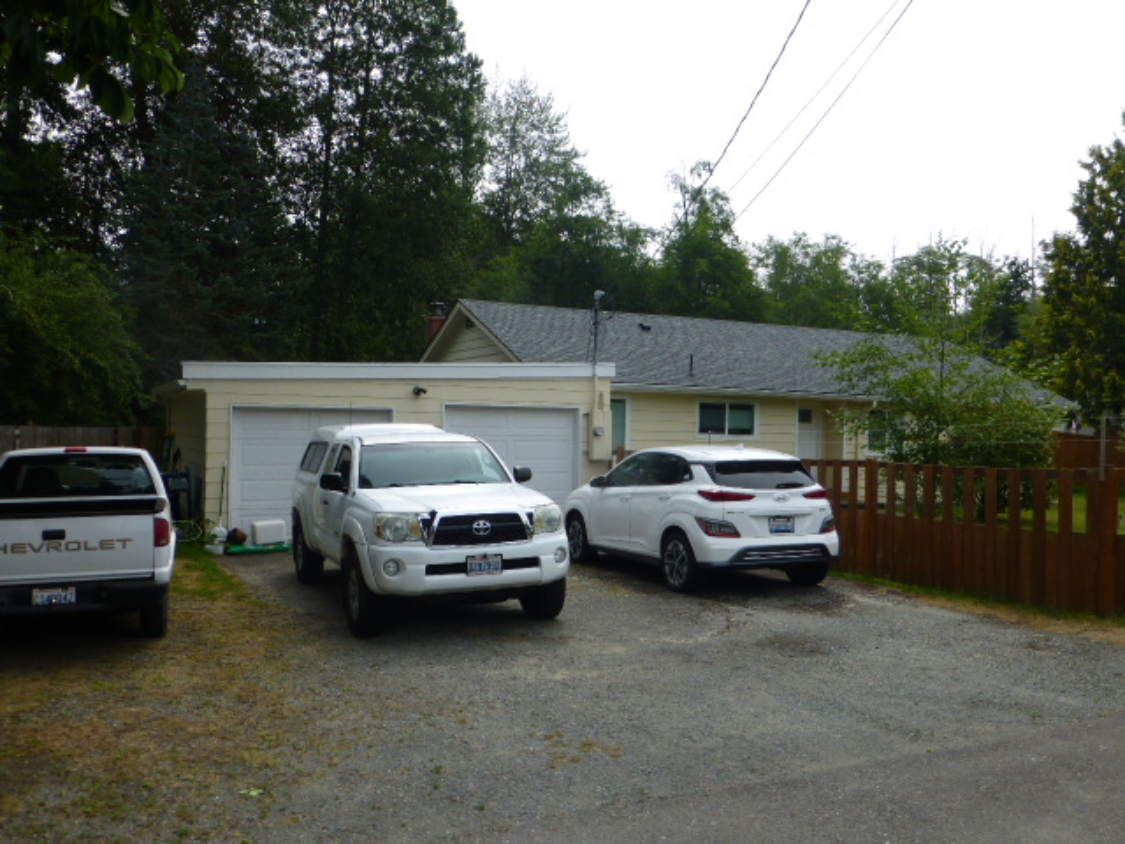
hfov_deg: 60.0
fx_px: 975
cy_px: 422
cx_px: 562
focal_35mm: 30
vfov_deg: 46.8
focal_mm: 5.4
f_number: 4
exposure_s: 1/640
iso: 100
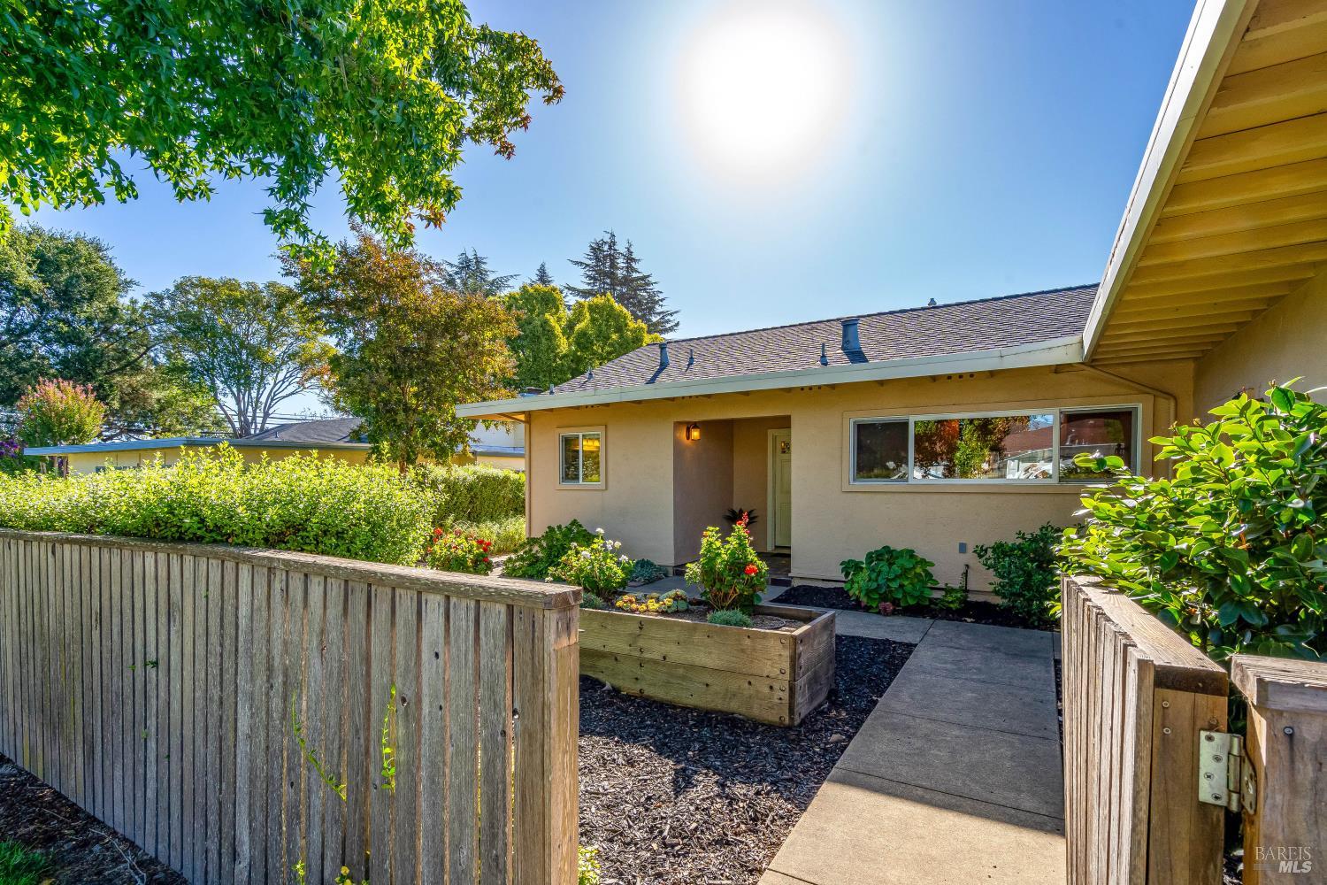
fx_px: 590
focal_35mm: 16
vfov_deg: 73.7
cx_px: 664
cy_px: 442
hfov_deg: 96.7
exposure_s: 1/200
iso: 400
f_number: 11
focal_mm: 16
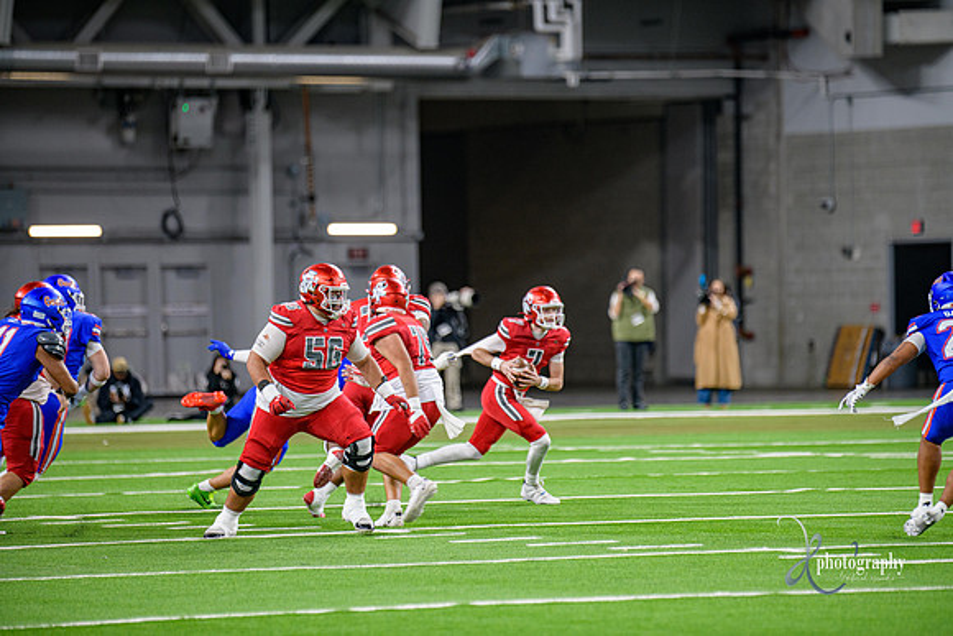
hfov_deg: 8.2
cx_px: 476
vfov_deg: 5.5
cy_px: 318
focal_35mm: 250
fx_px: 6619
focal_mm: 250
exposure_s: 1/400
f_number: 2.8
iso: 1000
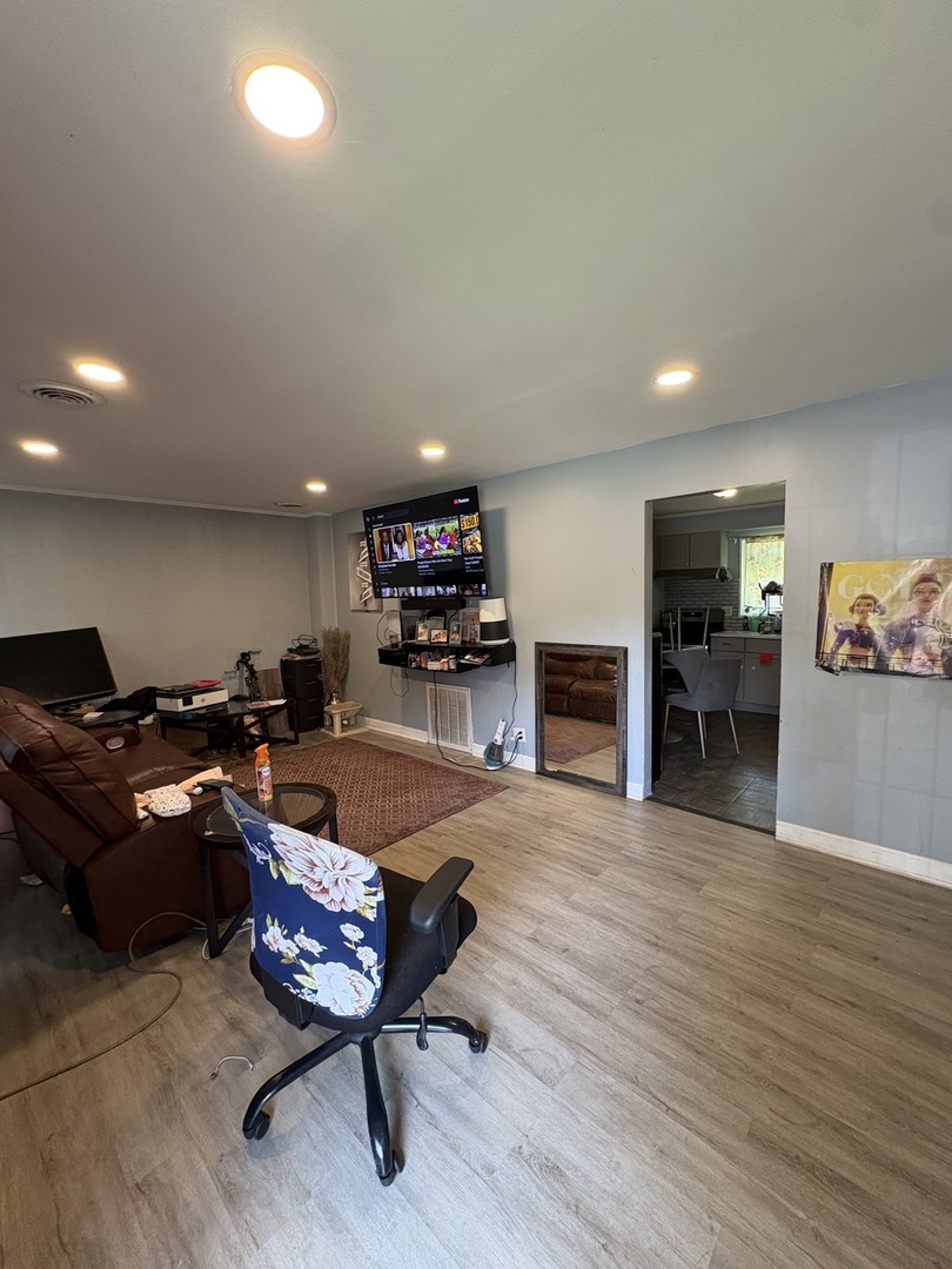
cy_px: 634
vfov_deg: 102.1
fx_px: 513
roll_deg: +1.4
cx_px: 476
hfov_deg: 85.7
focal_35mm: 14
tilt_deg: -5.0
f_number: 2.2
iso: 250
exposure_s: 1/60
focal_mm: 2.22
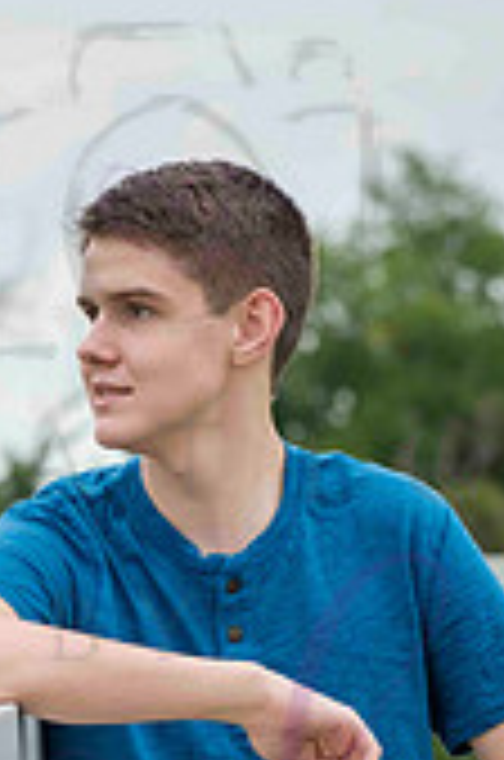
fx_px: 6304
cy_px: 621
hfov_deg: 4.6
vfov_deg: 6.9
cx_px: 184
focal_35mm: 299
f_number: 7.1
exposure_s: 1/640
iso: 640
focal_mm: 112
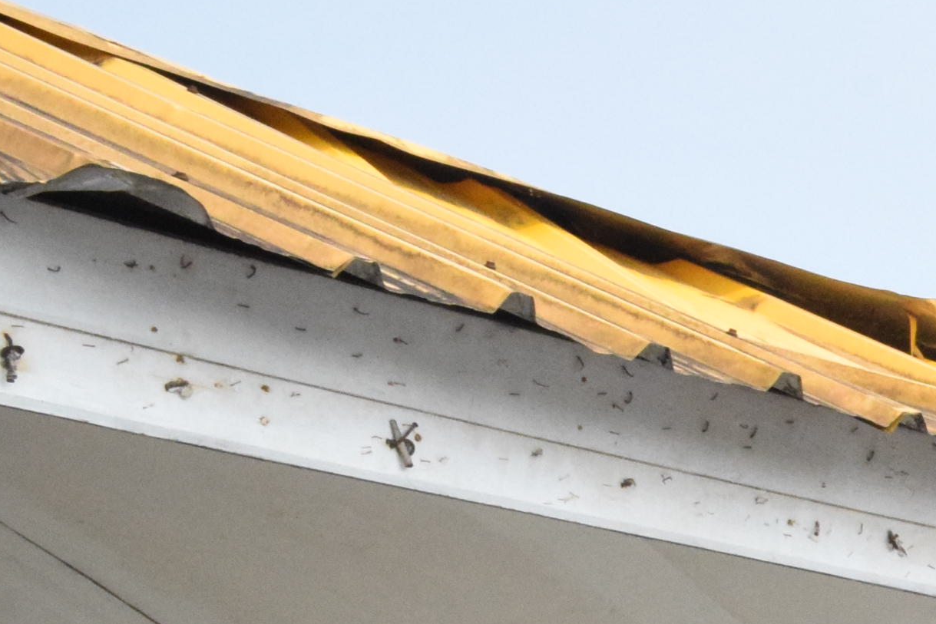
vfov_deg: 8.1
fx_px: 4316
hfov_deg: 11.4
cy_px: 988
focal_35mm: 166
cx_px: 1709
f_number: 16
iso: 4000
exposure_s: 1/1000
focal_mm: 30
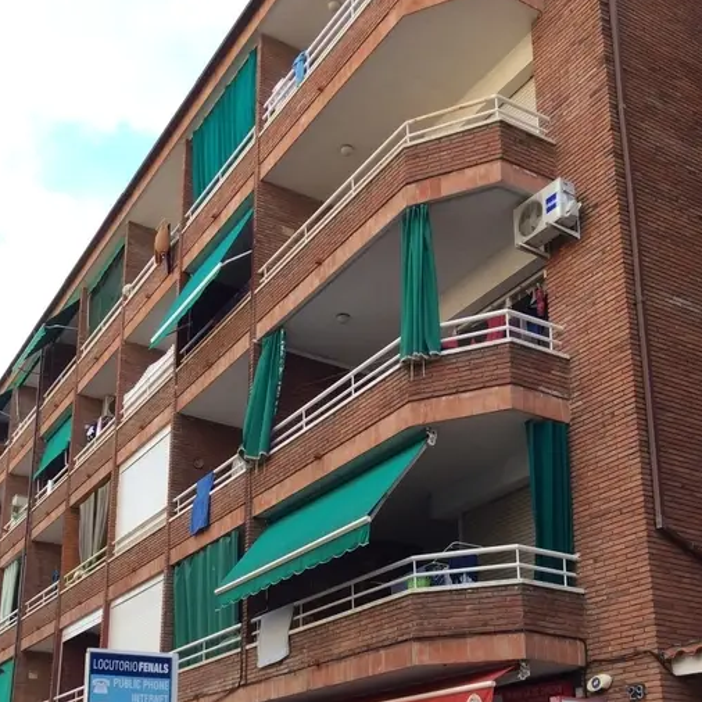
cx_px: 296
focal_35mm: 46
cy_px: 548
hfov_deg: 36.7
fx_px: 1055
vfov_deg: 35.7
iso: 32
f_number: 2.4
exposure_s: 1/259
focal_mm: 3.3
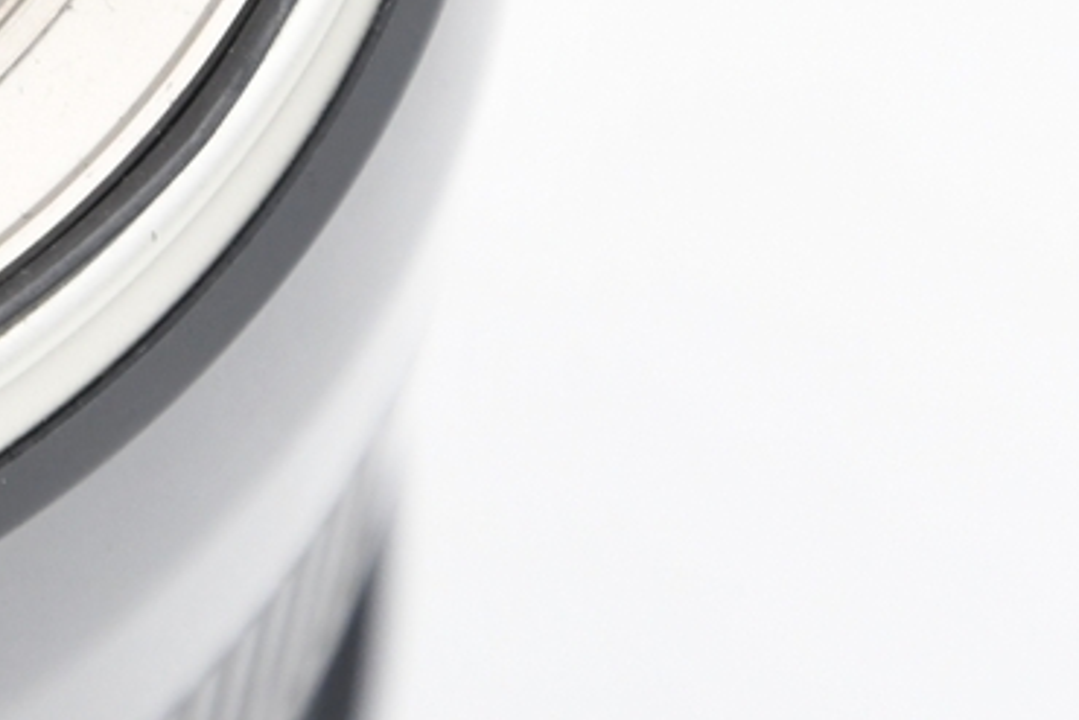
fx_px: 14571
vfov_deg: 2.8
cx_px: -694
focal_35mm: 486
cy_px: -315
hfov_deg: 4.2
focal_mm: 80
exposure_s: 1/160
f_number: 6.3
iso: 1250
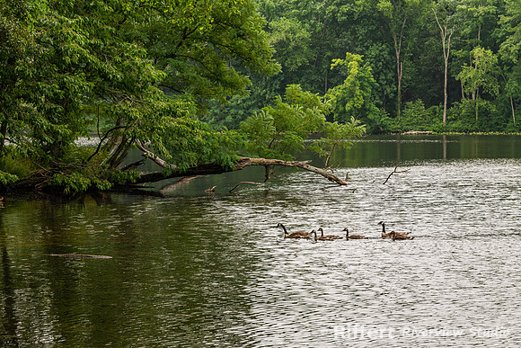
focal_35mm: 103
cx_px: 260
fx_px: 1490
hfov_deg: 19.8
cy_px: 174
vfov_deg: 13.3
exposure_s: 1/200
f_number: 8
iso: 200
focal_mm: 100
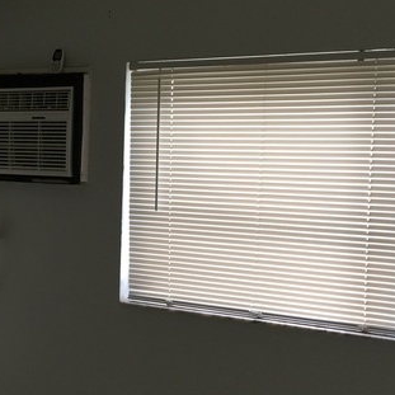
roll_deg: -1.4
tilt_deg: +0.1
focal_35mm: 55
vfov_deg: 31.1
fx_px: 710
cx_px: 99
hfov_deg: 30.6
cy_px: 209
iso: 40
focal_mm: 4.15
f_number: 2.2
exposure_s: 1/30
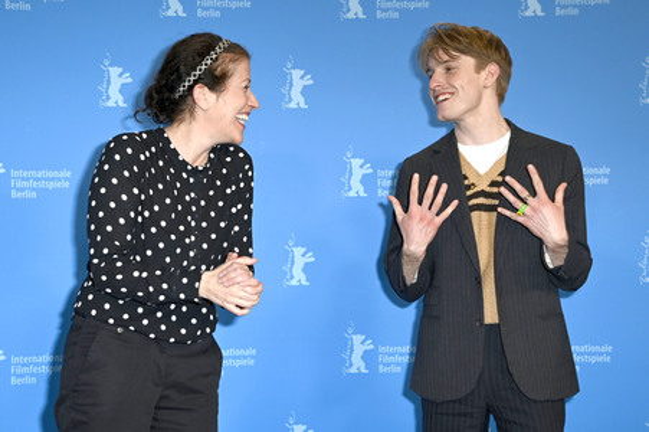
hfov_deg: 31.0
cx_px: 324
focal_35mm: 65
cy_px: 216
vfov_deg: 20.9
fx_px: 1171
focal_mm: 65
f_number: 5.6
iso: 800
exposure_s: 1/250
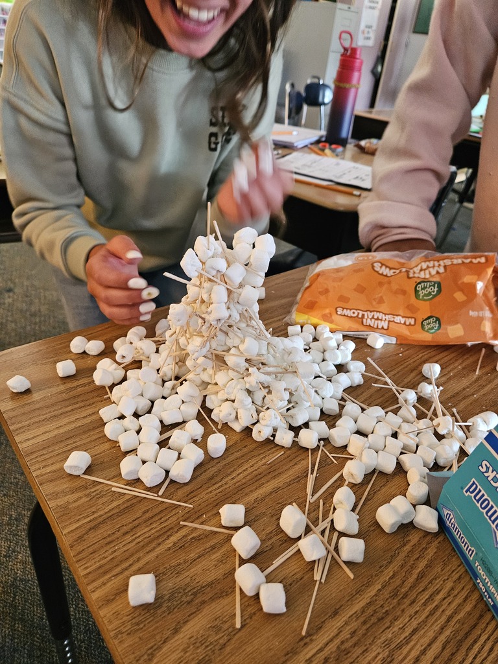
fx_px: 441
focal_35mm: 23
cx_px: 249
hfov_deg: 58.9
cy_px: 332
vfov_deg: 73.9
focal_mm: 5.4
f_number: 1.8
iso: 500
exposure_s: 1/40
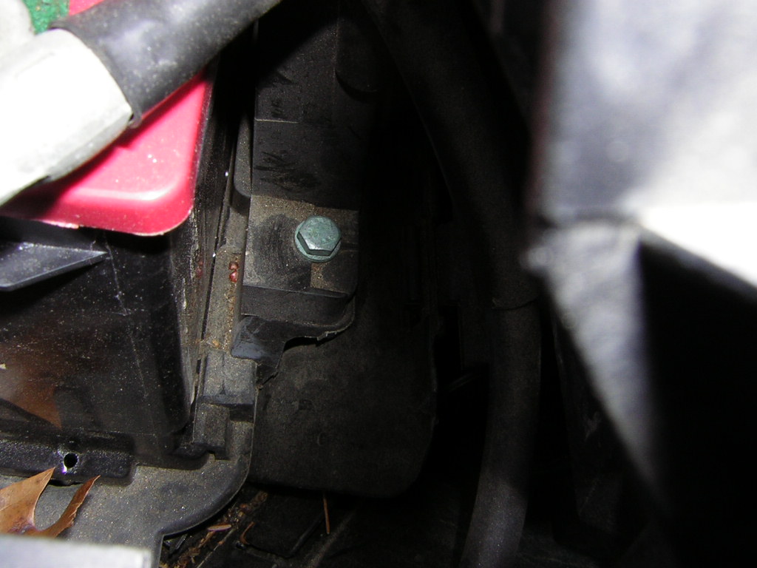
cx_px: 378
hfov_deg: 51.4
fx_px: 787
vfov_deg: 39.7
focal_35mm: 36
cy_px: 284
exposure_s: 1/60.1
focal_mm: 4.7
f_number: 5.2
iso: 50
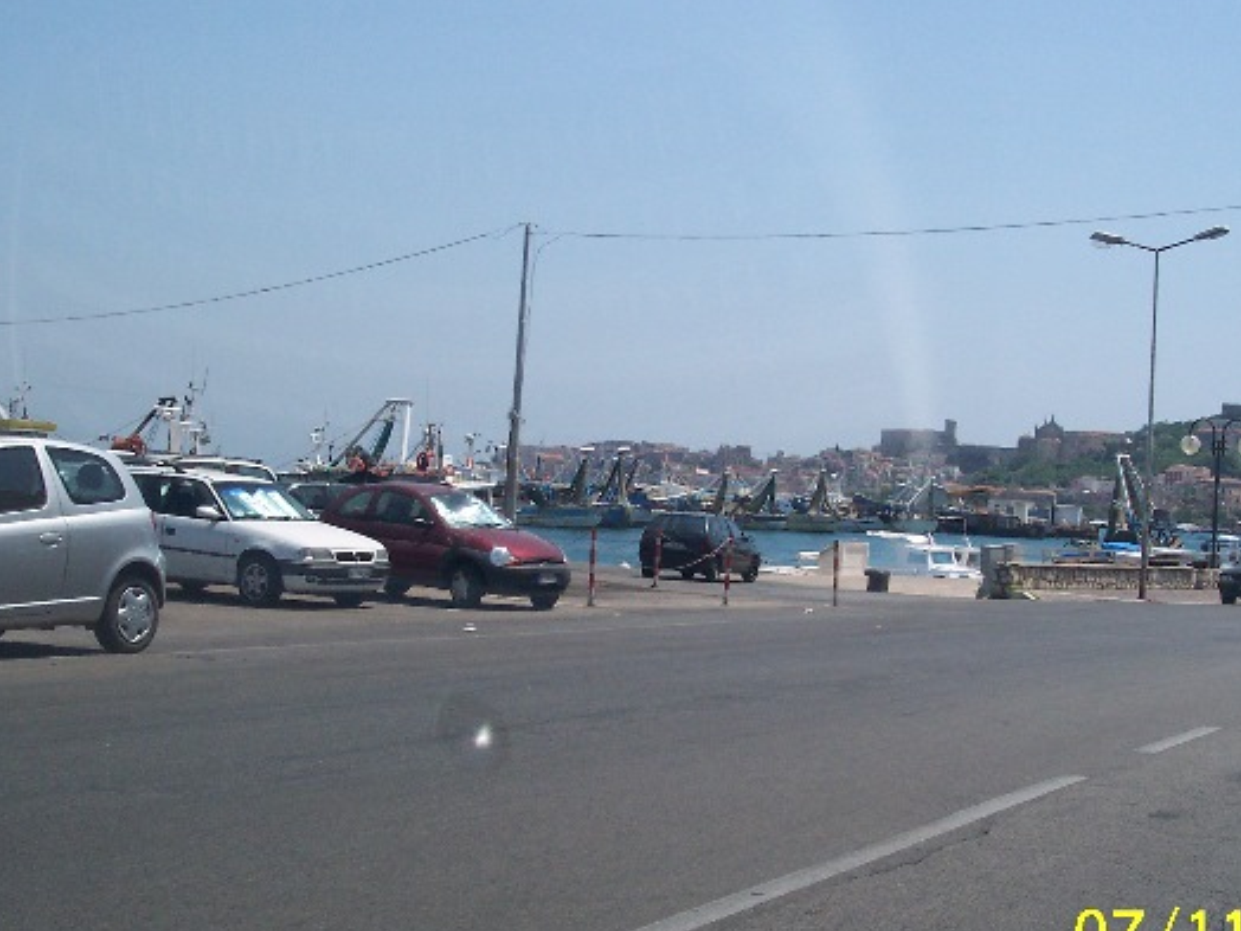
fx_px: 2079
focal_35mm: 58
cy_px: 405
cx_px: 587
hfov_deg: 33.2
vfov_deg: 25.2
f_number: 4.8
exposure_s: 1/700
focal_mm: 8
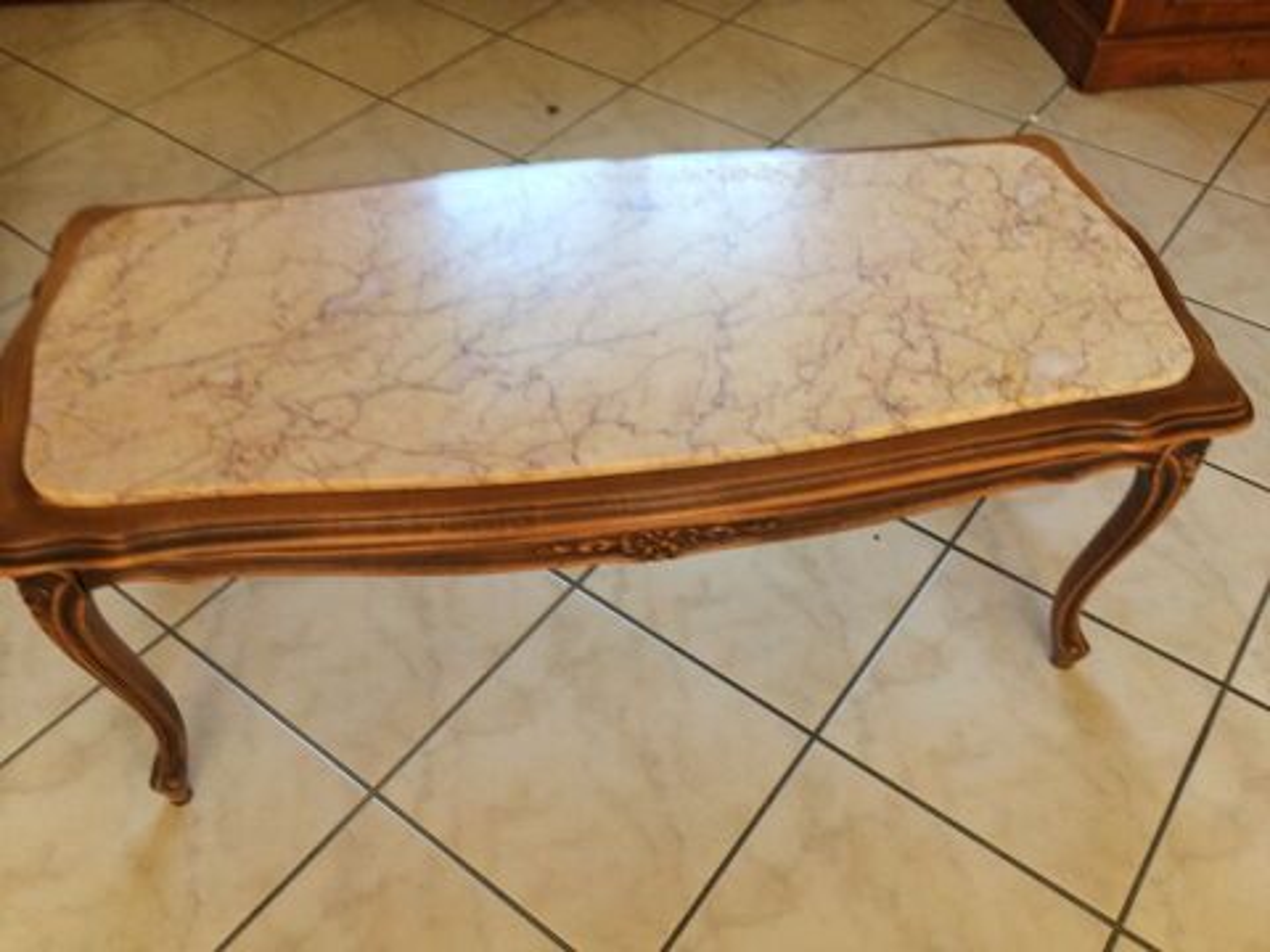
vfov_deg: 48.2
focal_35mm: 29
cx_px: 635
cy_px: 476
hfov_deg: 61.7
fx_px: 1064
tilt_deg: -48.6
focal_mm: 4.15
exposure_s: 1/33
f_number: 2.2
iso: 100
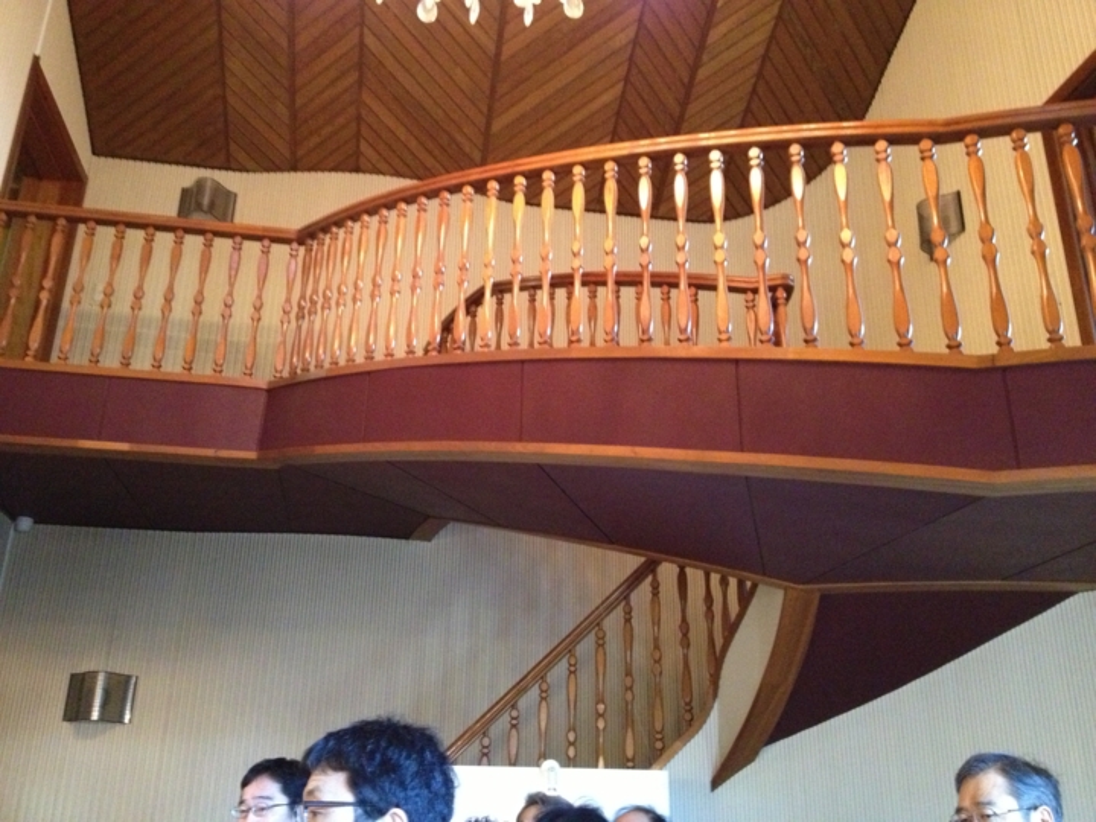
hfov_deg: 52.6
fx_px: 1108
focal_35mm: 35
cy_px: 411
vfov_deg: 40.7
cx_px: 548
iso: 800
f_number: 2.4
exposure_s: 1/15
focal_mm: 4.28
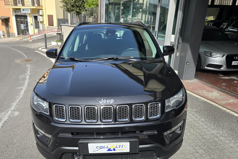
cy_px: 98
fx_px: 198
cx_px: 119
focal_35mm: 30
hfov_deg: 61.9
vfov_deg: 43.3
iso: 12
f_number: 1.7
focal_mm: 6.3
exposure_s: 1/490
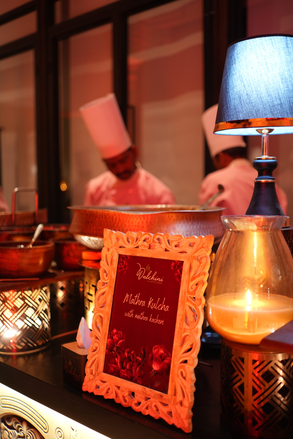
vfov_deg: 54.4
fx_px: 427
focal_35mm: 35
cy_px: 220
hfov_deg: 37.9
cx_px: 146
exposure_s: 1/100
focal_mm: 35
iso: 1000
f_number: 1.8
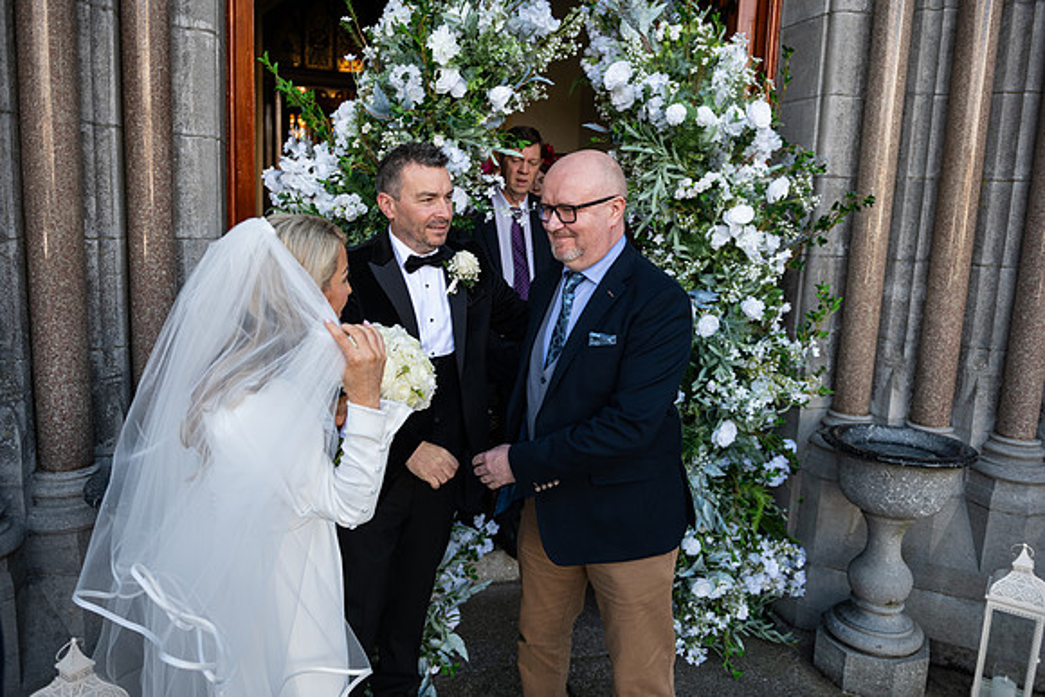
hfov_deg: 67.4
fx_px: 784
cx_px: 522
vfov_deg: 48.0
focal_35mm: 27
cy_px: 348
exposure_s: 1/640
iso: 500
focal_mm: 27
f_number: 3.5
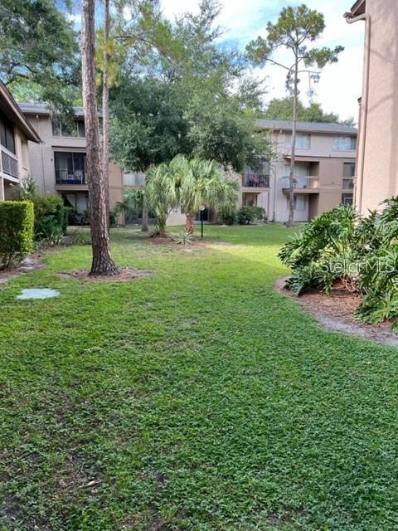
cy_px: 266
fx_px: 399
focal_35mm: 26
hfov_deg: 53.1
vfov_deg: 67.3
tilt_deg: -8.7
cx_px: 199
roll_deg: +0.5
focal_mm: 5.1
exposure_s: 1/282
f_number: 1.6
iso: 40
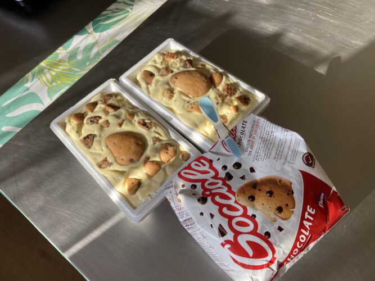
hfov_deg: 67.3
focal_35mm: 26
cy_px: 140
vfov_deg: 53.0
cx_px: 188
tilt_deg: -59.9
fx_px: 282
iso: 32
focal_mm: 4.25
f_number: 1.8
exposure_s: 1/128
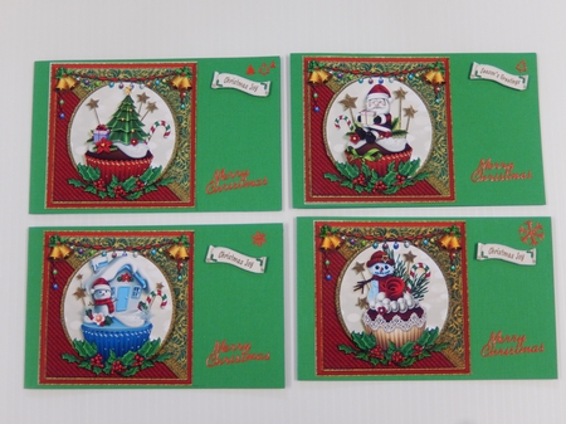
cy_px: 212
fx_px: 735
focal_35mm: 45
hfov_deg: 42.1
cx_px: 283
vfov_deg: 32.2
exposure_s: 1/30
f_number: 4.3
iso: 280
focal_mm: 8.1
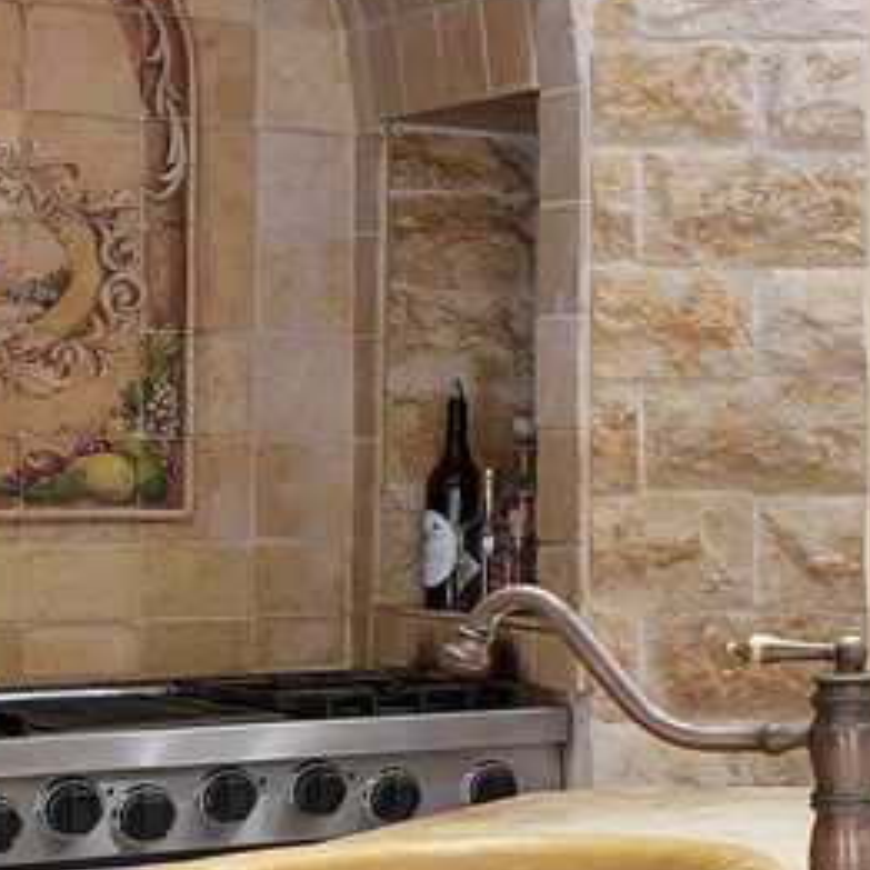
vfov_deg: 16.4
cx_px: 1813
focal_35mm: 106
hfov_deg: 13.7
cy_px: 577
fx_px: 3014
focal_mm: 15
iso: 100
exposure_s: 1/1.67
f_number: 8
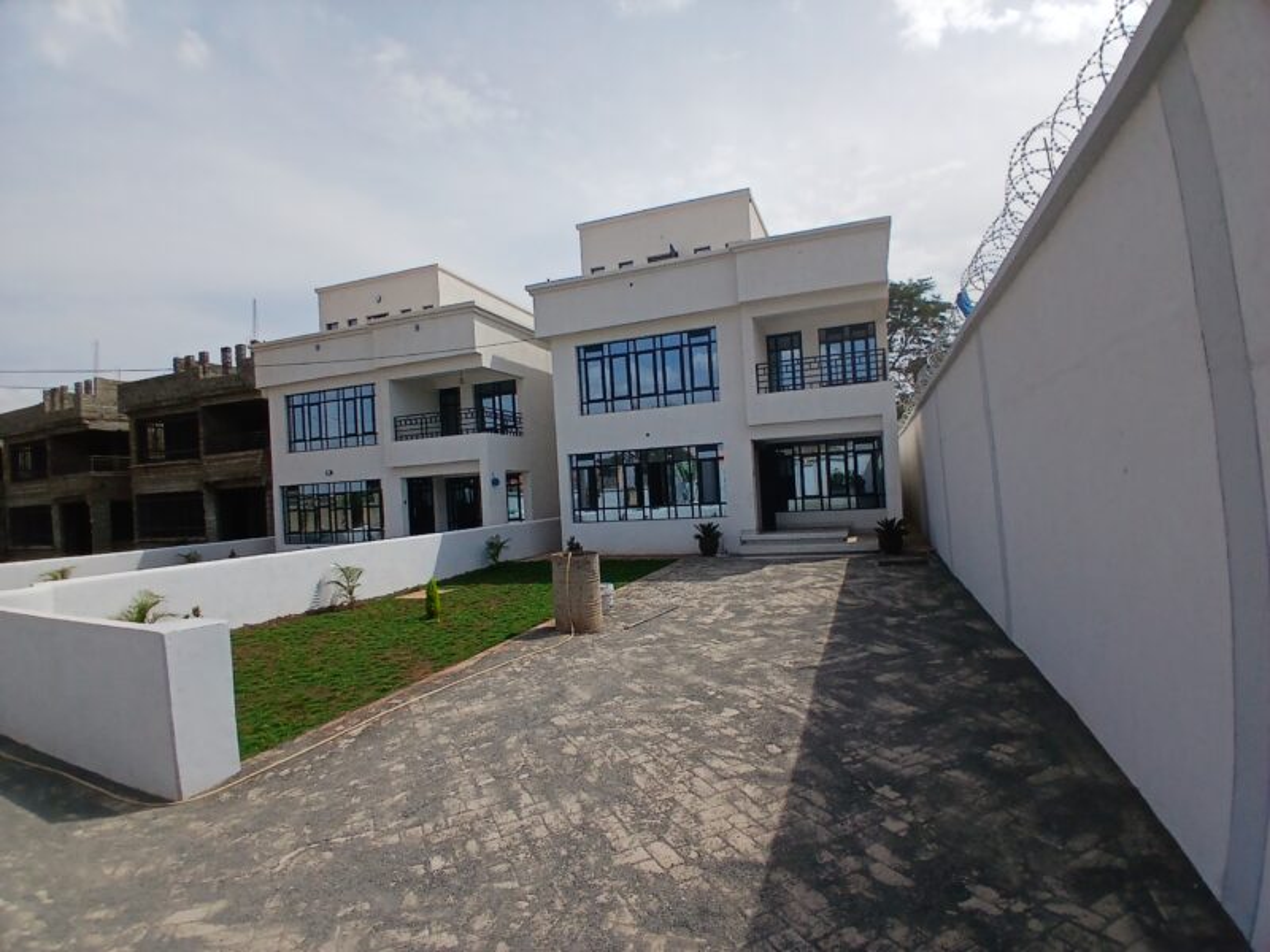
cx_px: 635
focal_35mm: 17
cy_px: 476
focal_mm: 1.4
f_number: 2.2
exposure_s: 1/2304
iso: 50
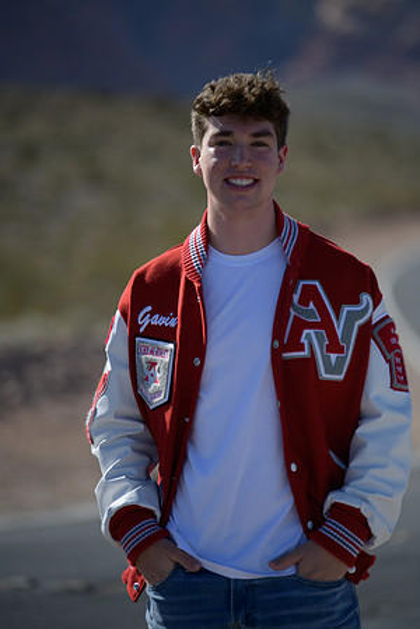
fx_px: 2975
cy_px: 314
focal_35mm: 170
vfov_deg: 12.1
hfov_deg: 8.1
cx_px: 210
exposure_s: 1/5000
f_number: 2.8
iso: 200
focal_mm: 170
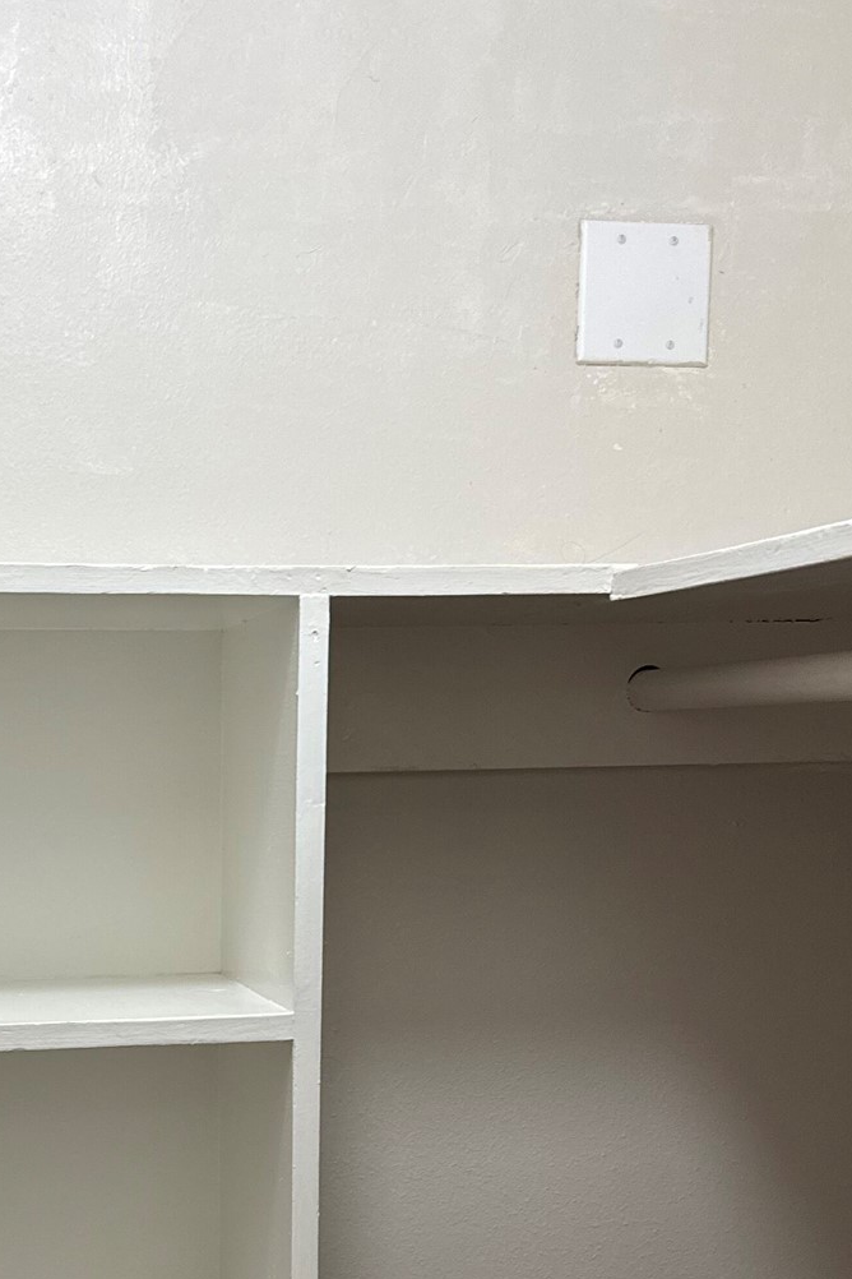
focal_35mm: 51
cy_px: 1061
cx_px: 106
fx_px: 1810
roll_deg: -0.6
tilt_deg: -9.2
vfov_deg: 37.2
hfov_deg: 25.7
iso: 125
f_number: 1.78
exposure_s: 1/60
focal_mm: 6.76
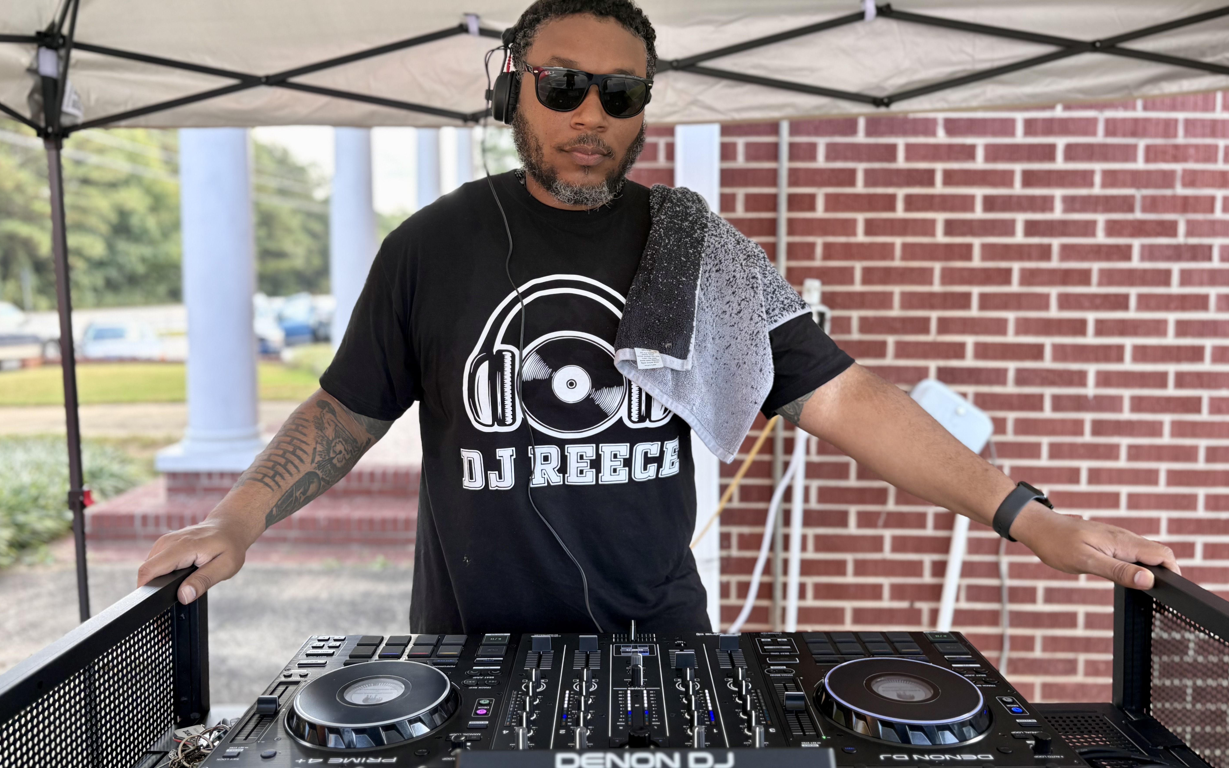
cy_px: 334
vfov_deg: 44.4
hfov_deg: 66.5
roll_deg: +0.0
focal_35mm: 28
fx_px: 938
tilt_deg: -3.3
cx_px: 608
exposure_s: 1/233
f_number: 1.6
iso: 100
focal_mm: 5.96
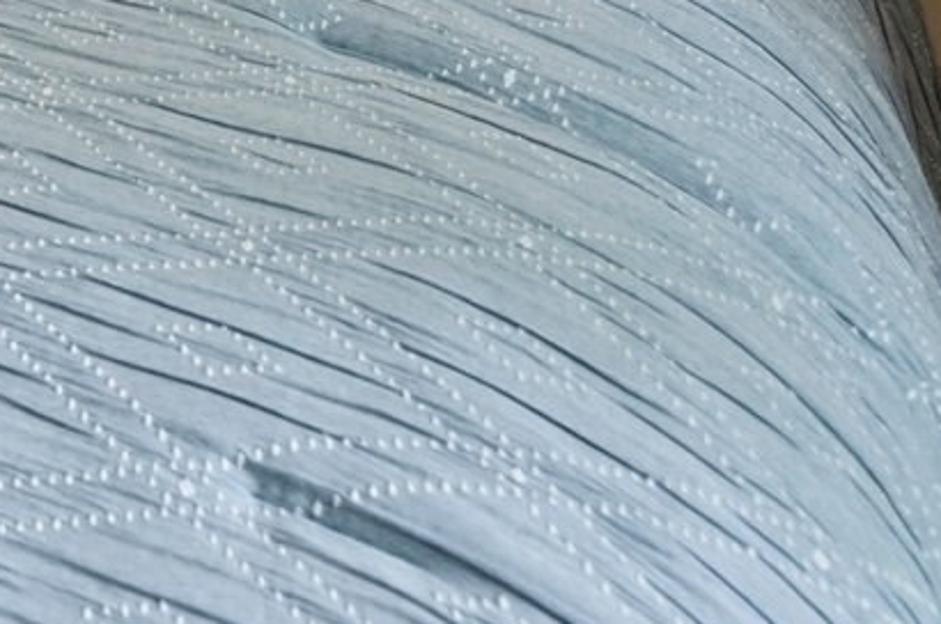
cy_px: -794
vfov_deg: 14.3
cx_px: -1095
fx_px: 1827
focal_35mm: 70
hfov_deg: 17.2
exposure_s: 1/3
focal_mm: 14
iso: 250
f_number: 7.1
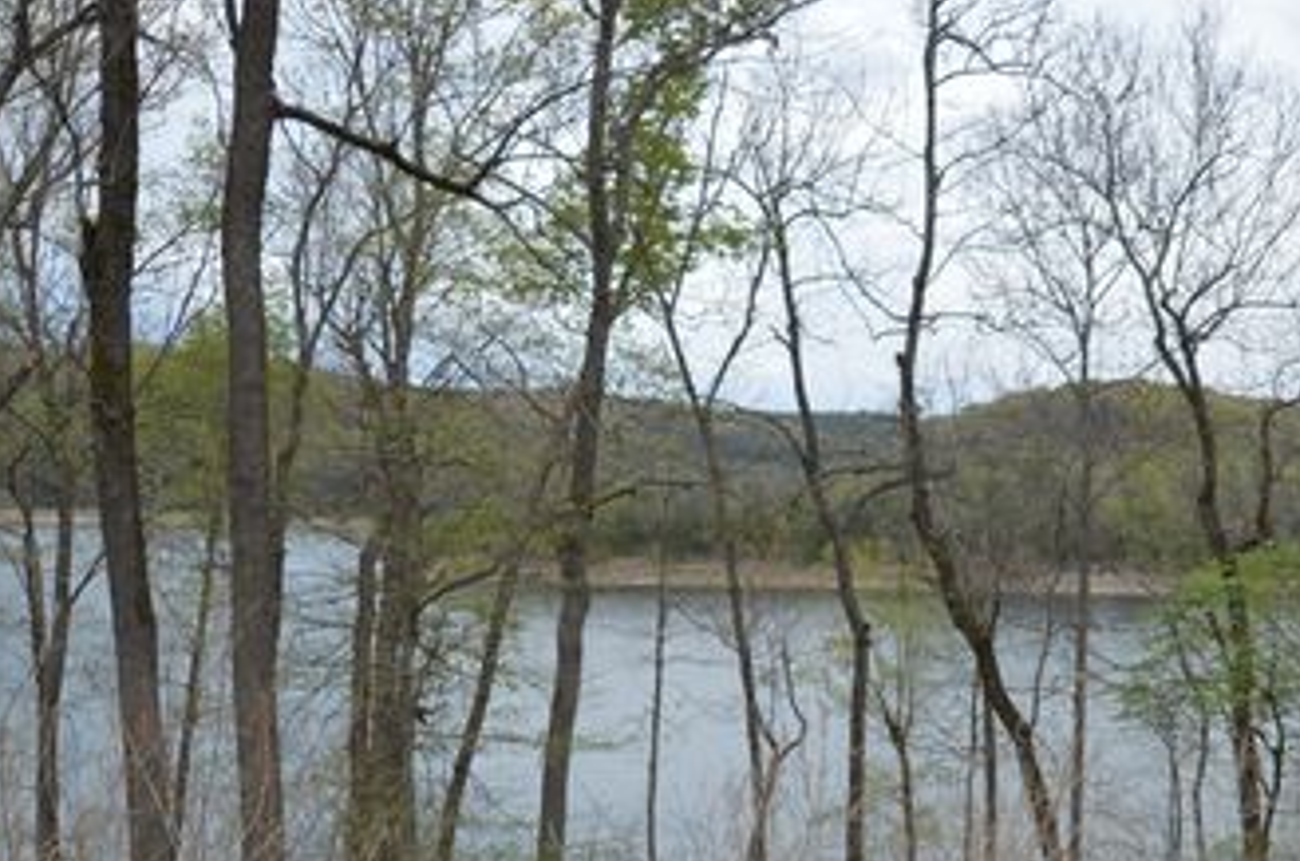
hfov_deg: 49.0
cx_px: 873
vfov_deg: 33.9
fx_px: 1397
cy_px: 585
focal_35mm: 39
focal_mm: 17
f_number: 4.2
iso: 100
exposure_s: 1/800
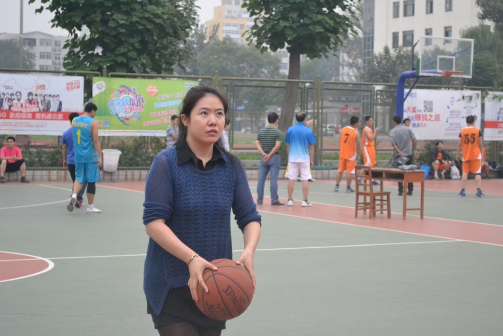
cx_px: 253
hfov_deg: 25.7
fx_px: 1104
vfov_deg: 17.3
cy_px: 168
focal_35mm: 79
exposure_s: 1/320
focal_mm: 52
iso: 3200
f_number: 5.6
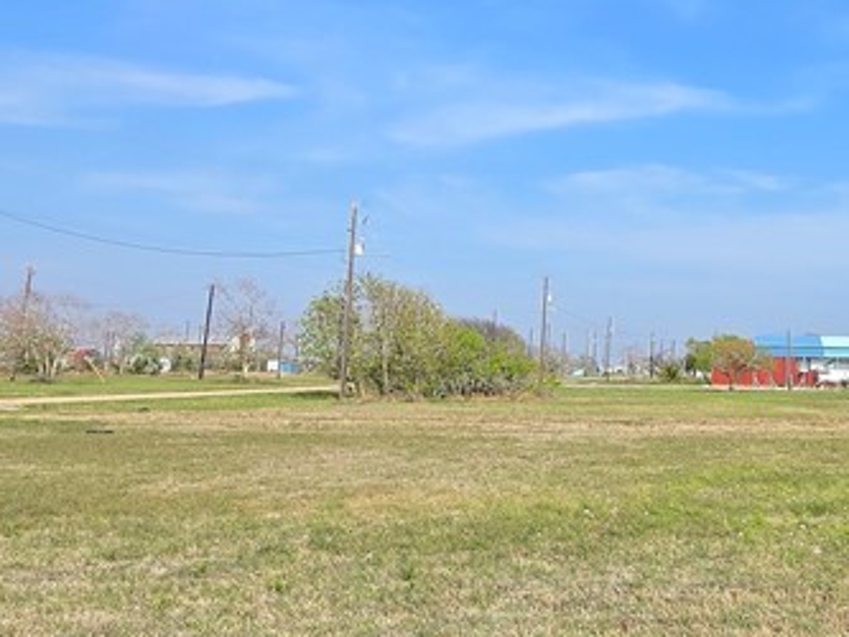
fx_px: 981
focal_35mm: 40
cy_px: 214
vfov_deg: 35.6
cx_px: 773
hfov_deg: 42.7
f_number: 2.2
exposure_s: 1/1096
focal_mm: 1.7
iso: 25
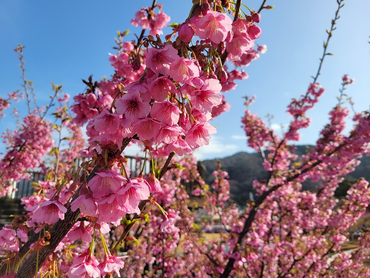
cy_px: 139
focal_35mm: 26
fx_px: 278
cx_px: 185
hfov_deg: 67.3
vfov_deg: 53.1
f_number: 1.8
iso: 40
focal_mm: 5.4
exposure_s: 1/2308
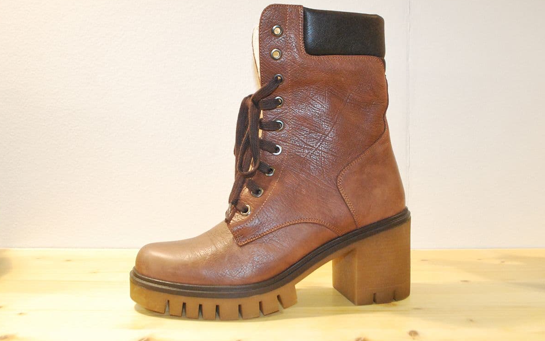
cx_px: 270
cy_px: 163
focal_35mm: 34
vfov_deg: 37.3
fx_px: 505
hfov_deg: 56.7
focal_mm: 22
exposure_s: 1/200
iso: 1600
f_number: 7.1
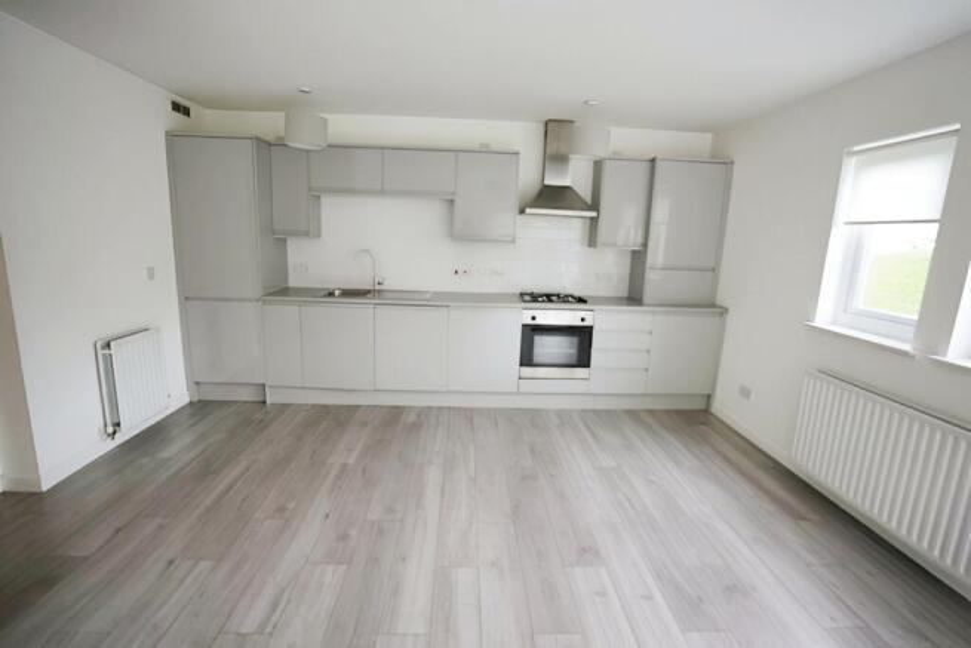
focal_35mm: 16
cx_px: 486
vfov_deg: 73.8
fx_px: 432
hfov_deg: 96.7
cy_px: 324
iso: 1600
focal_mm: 16
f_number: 2.8
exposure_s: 1/160
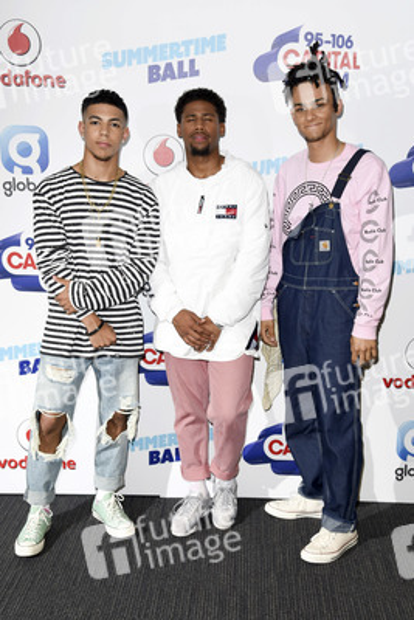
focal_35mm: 44
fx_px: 758
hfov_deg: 30.5
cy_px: 310
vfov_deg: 44.5
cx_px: 207
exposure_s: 1/250
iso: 800
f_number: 5.6
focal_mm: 44
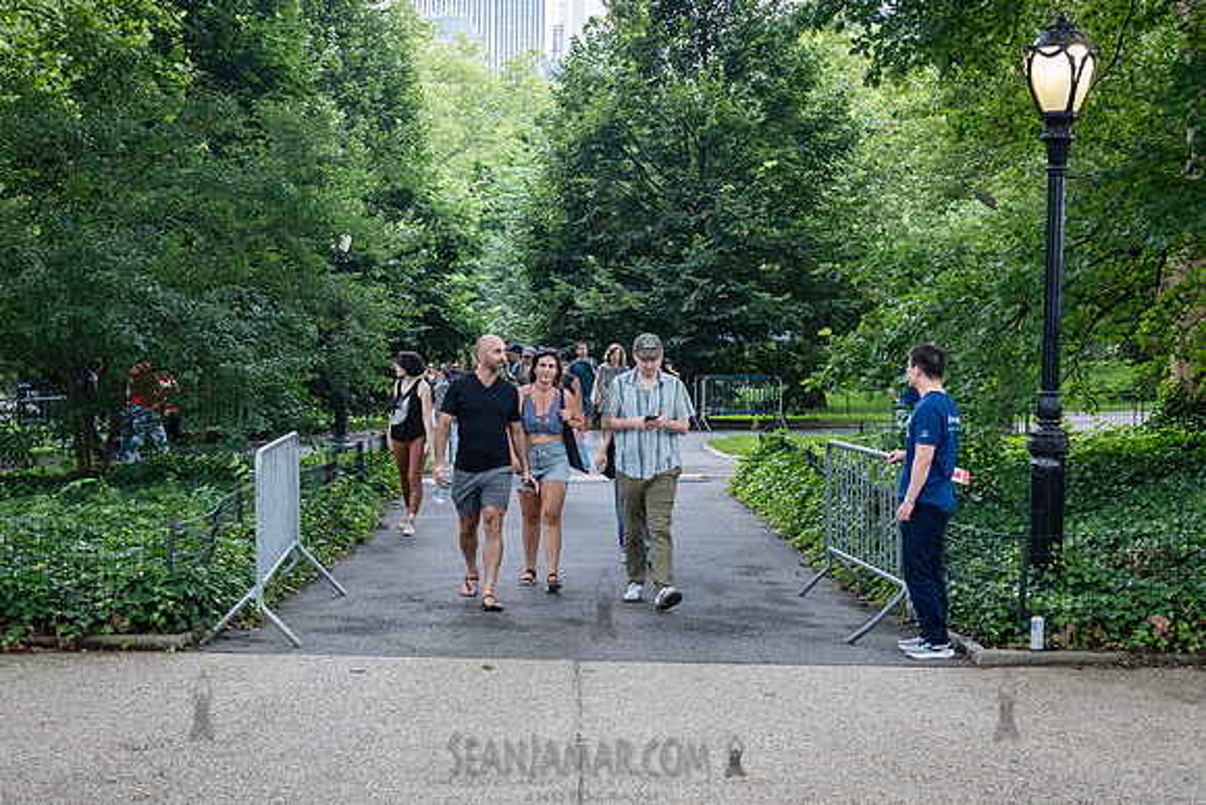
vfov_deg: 26.2
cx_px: 547
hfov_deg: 38.5
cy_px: 443
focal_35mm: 52
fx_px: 1727
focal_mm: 35
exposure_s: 1/1000
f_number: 3.2
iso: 2000
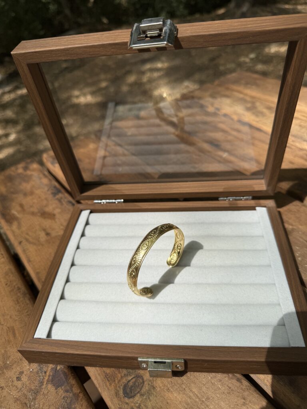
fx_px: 284
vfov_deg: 71.6
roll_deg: +5.0
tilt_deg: -40.3
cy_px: 204
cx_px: 154
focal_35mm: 24
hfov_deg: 56.8
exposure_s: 1/2370
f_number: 1.78
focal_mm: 6.76
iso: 80
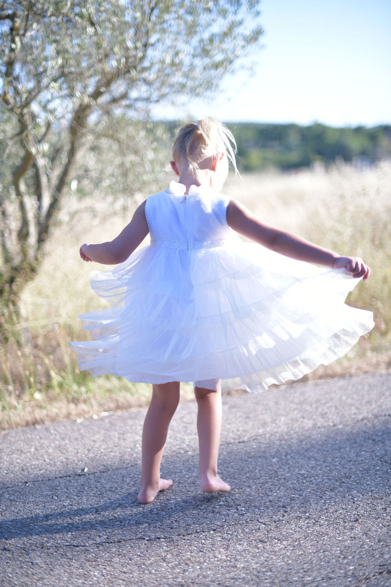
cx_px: 196
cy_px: 294
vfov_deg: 39.6
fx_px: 815
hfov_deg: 27.0
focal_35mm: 50
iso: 100
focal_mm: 50
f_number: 1.4
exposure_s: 1/1250
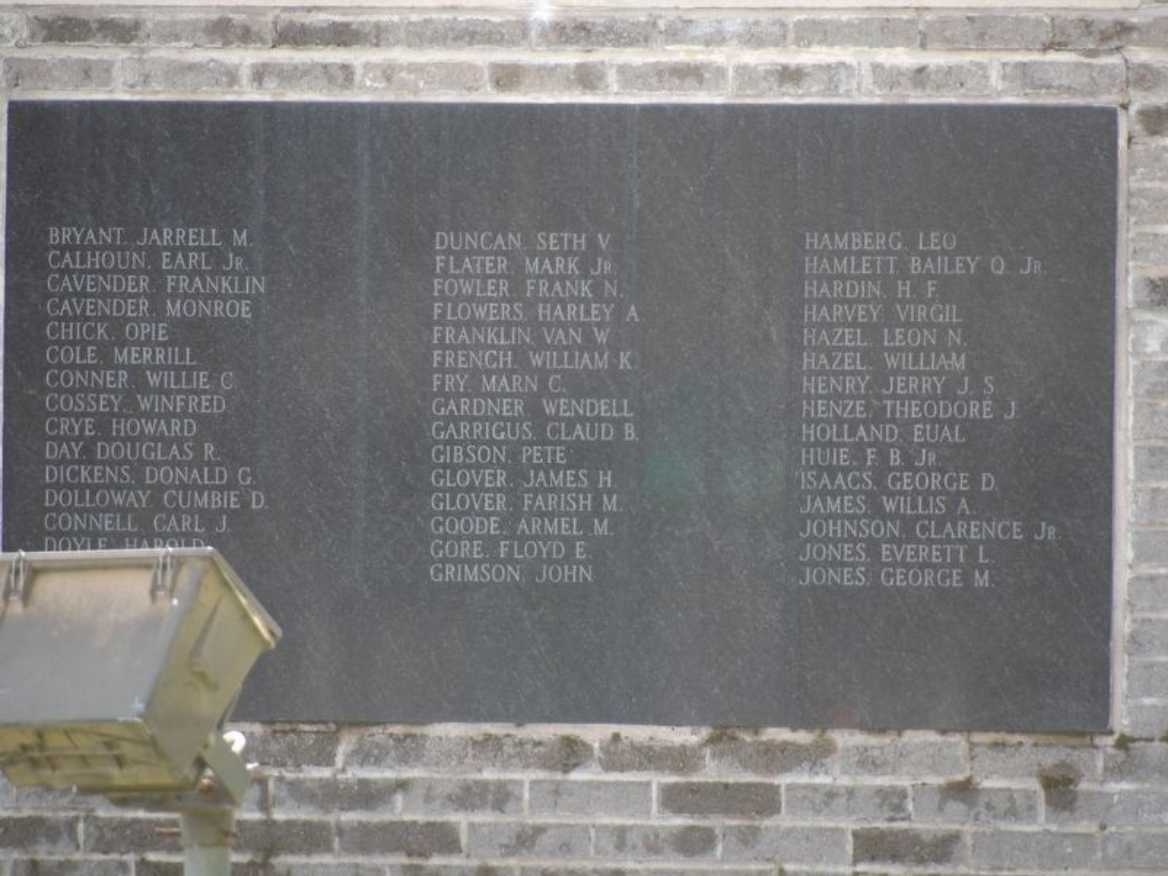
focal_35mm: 719
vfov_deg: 2.1
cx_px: 584
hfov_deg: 2.8
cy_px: 438
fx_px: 24260
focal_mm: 128.9
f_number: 4.4
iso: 179
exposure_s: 1/100
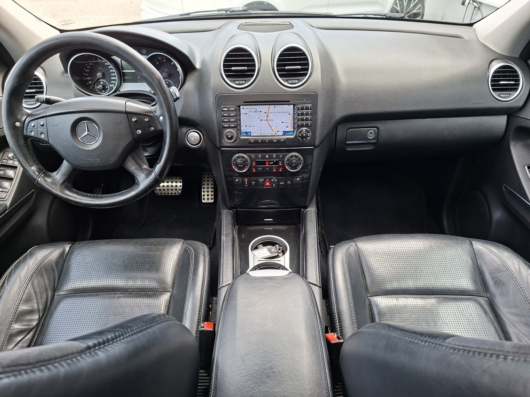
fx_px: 352
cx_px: 265
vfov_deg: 58.9
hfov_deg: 73.9
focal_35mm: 23
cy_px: 198
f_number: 1.8
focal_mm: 5.54
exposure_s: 1/100
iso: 50
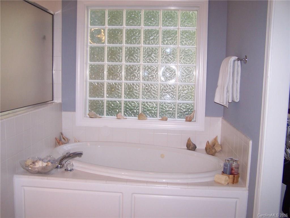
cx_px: 145
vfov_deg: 37.7
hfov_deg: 49.0
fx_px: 318
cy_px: 109
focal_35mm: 38
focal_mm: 6.3
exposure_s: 1/60
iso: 140
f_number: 2.8
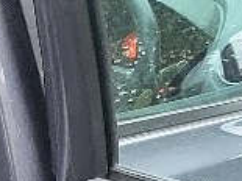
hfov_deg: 11.3
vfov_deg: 8.5
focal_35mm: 168
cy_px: 335
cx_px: -130
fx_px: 1174
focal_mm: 5.4
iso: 800
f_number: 1.8
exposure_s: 1/25
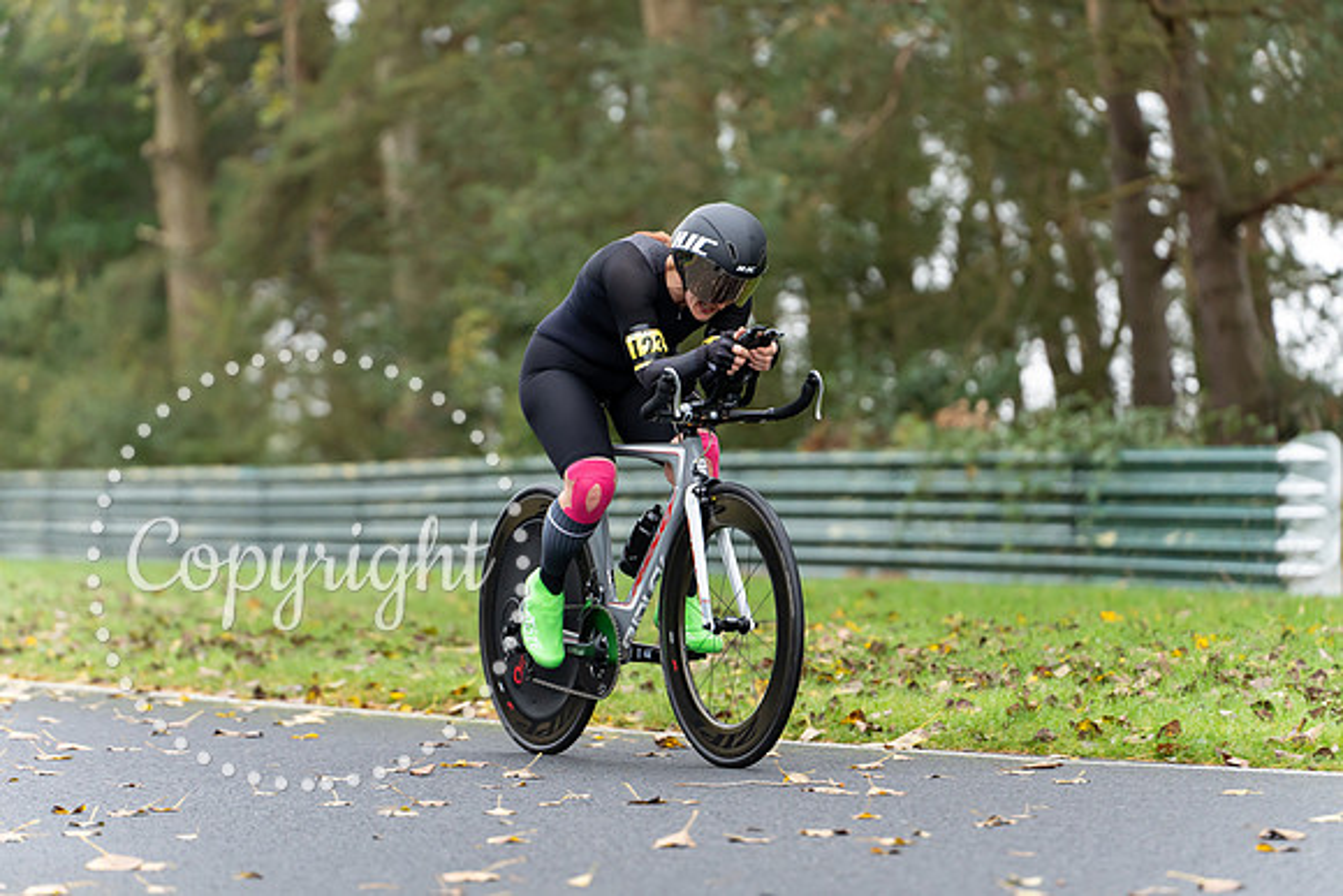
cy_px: 448
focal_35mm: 180
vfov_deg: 7.6
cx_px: 672
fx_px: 6716
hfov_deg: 11.4
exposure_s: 1/1000
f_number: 3.5
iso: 2000
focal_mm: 180
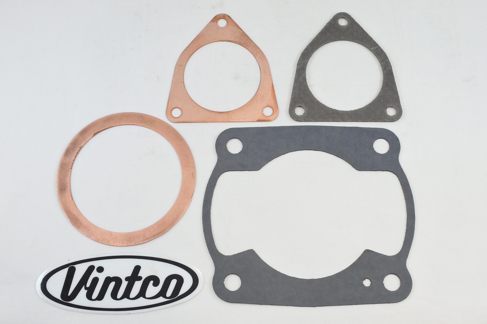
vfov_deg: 38.9
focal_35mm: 34
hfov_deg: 55.8
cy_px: 162
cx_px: 244
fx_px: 460
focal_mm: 12.8
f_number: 4
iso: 400
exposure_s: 1/160
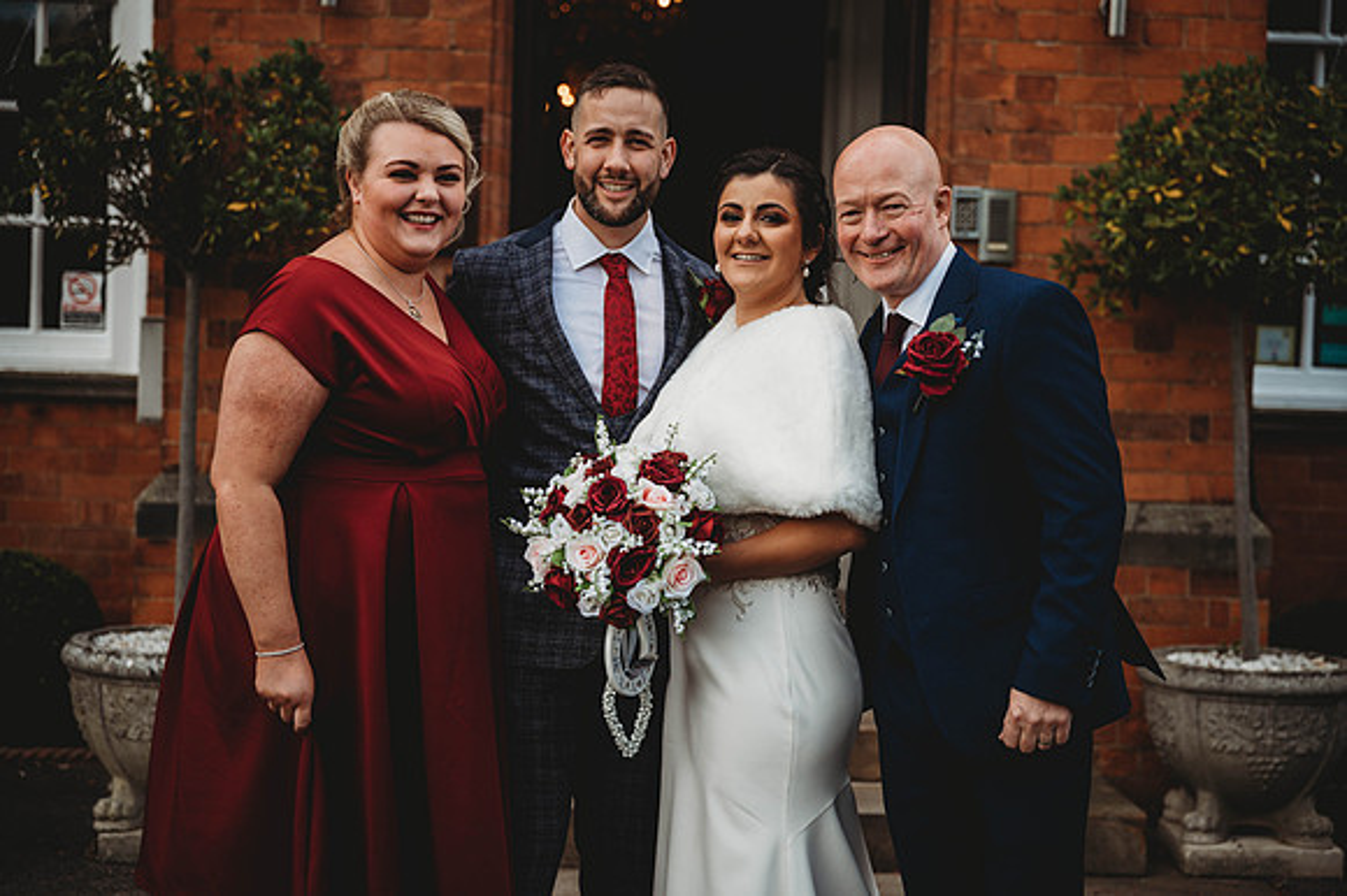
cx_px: 674
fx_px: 2318
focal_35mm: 62
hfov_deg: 32.4
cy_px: 448
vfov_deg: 21.9
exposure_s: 1/500
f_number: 2.8
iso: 100
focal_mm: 62
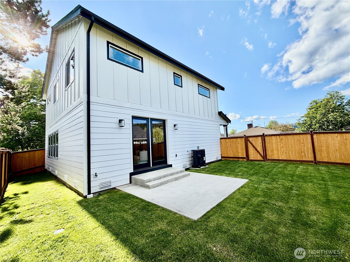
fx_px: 141
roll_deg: +1.8
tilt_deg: +4.2
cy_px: 131
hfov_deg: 102.1
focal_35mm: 14
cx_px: 175
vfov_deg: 85.6
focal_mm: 2.22
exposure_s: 1/770
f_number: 2.2
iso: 32
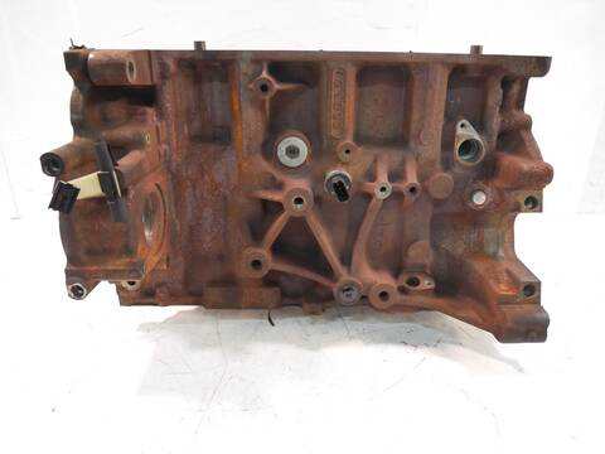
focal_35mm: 24
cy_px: 227
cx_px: 302
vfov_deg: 56.8
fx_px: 419
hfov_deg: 71.6
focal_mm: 12
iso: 1600
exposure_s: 1/60
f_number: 3.5
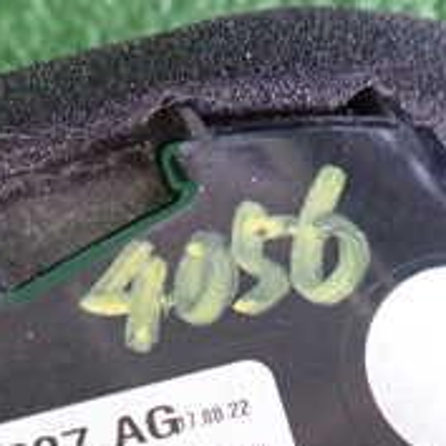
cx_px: 161
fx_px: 1093
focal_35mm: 75
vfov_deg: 21.3
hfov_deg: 23.0
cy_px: 547
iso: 320
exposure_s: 1/30
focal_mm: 4.5
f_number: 2
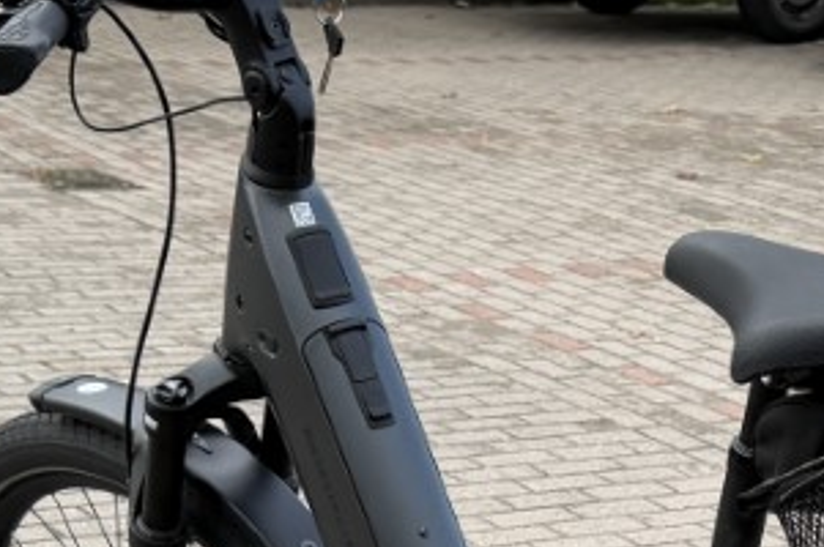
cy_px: 826
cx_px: 654
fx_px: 2355
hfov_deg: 19.6
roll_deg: -2.8
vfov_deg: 12.6
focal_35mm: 103
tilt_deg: -19.9
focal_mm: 6.76
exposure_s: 1/535
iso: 80
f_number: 1.78
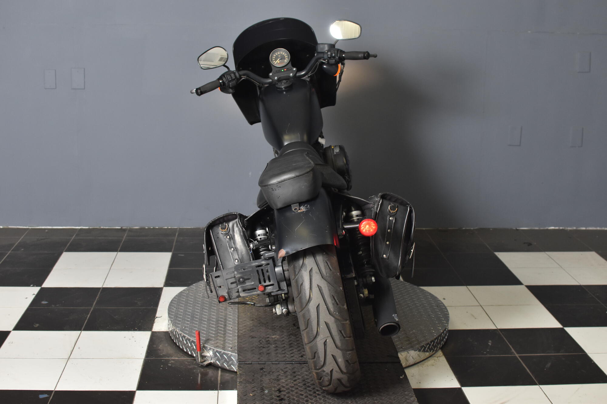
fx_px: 885
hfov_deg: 37.9
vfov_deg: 25.7
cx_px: 304
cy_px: 202
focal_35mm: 52
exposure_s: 1/160
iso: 800
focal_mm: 35
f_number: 4.5
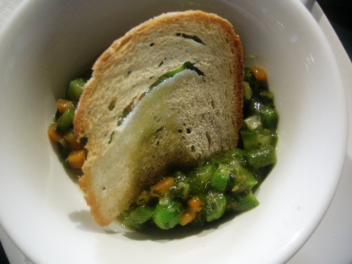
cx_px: 176
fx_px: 366
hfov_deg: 51.4
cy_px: 132
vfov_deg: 39.7
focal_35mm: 36
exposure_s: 1/125
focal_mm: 7.5
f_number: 2.7
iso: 488
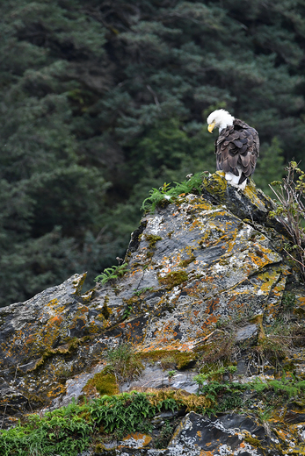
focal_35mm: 450
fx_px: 5715
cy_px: 228
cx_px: 152
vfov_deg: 4.6
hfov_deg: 3.1
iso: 2000
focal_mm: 300
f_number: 8
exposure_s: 1/800
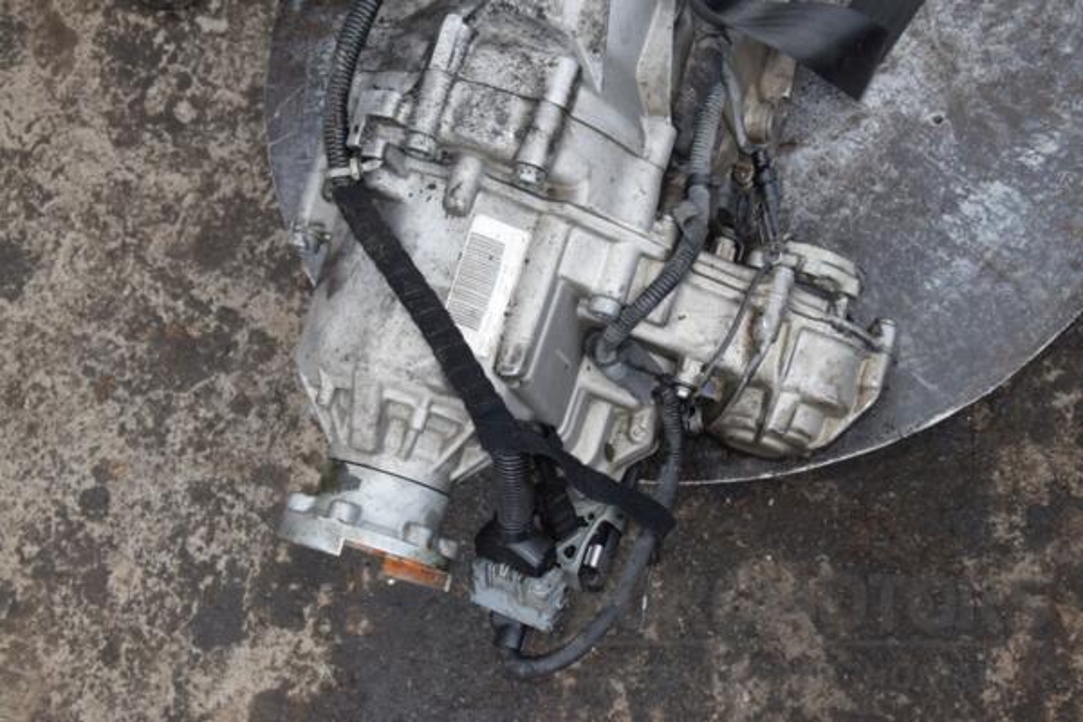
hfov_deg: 41.1
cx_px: 542
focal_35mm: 48
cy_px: 361
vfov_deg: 28.1
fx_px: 1444
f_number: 11
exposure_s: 1/200
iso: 800
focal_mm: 32
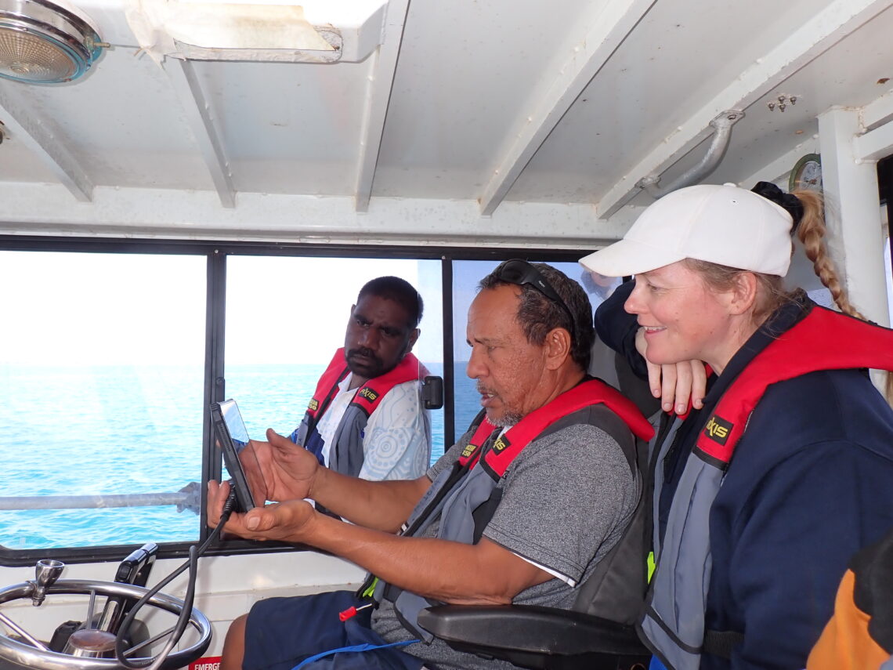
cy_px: 335
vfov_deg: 54.9
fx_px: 645
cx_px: 446
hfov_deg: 69.4
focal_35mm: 25
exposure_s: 1/320
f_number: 2.8
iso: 100
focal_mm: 4.5
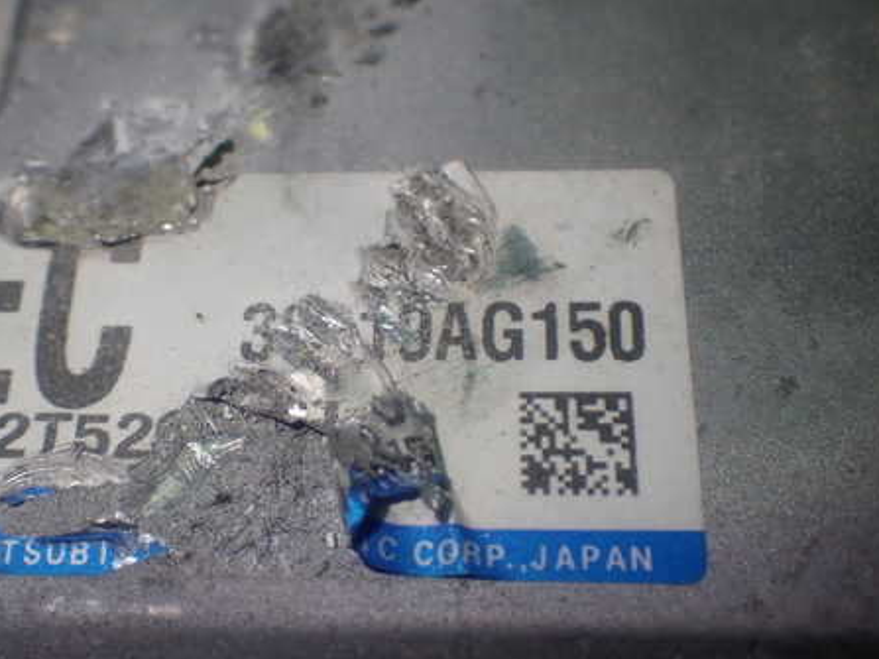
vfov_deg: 26.5
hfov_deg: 34.8
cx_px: 330
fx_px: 1396
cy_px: 330
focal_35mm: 55
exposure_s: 1/80
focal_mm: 7.31
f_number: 2.8
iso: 125
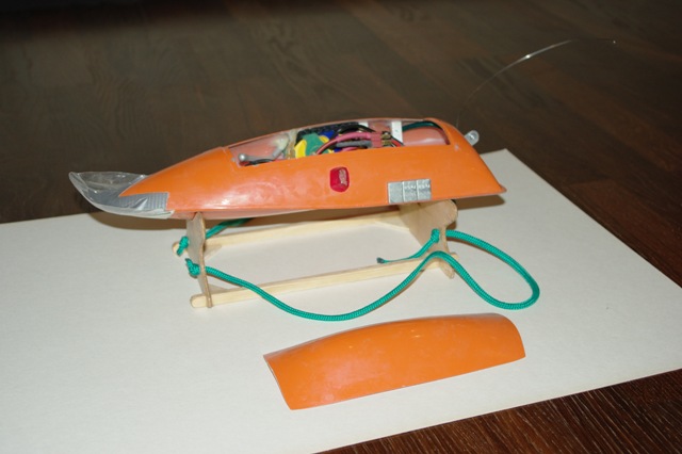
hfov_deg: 35.1
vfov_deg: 23.8
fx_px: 1079
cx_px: 341
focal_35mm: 57
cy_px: 227
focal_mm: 37.5
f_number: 4.5
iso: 200
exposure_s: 1/125
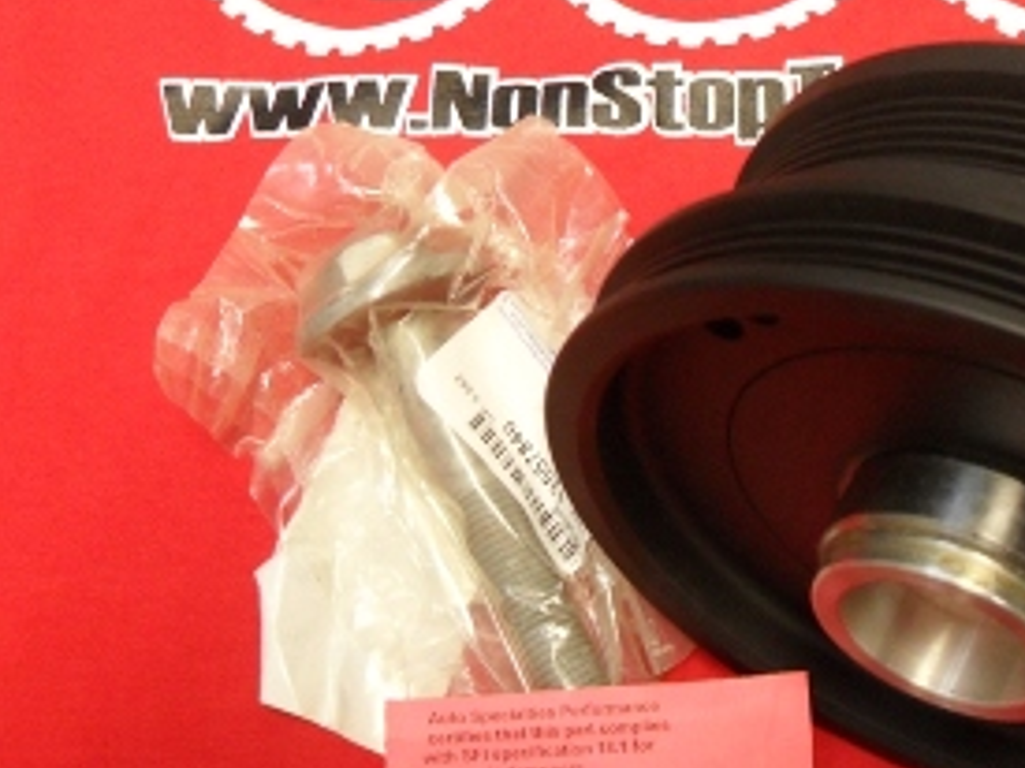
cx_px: 772
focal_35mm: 57
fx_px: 1687
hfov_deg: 33.1
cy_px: 306
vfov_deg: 25.6
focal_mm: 6.2
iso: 200
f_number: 2.8
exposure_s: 1/15
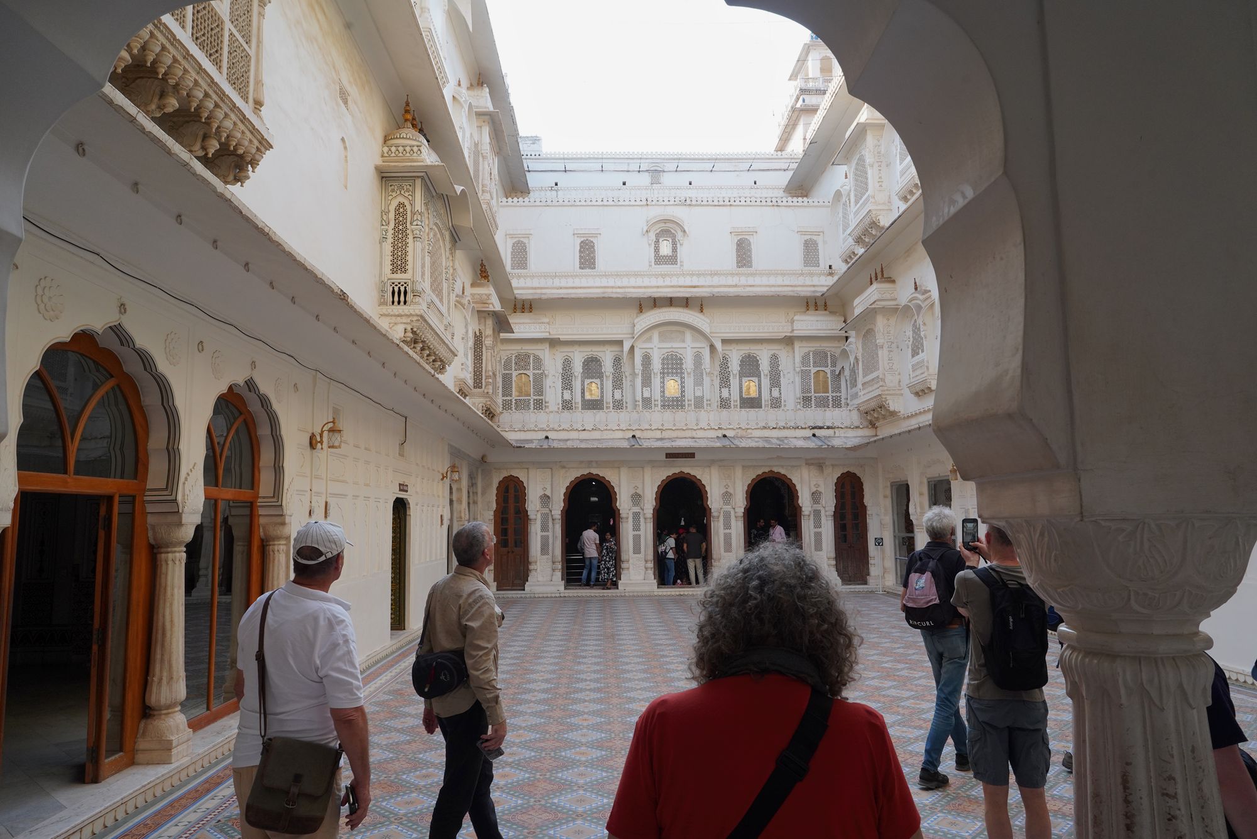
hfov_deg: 73.7
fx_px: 838
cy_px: 420
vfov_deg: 53.1
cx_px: 628
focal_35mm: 24
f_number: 13
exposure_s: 1/100
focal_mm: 24
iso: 800
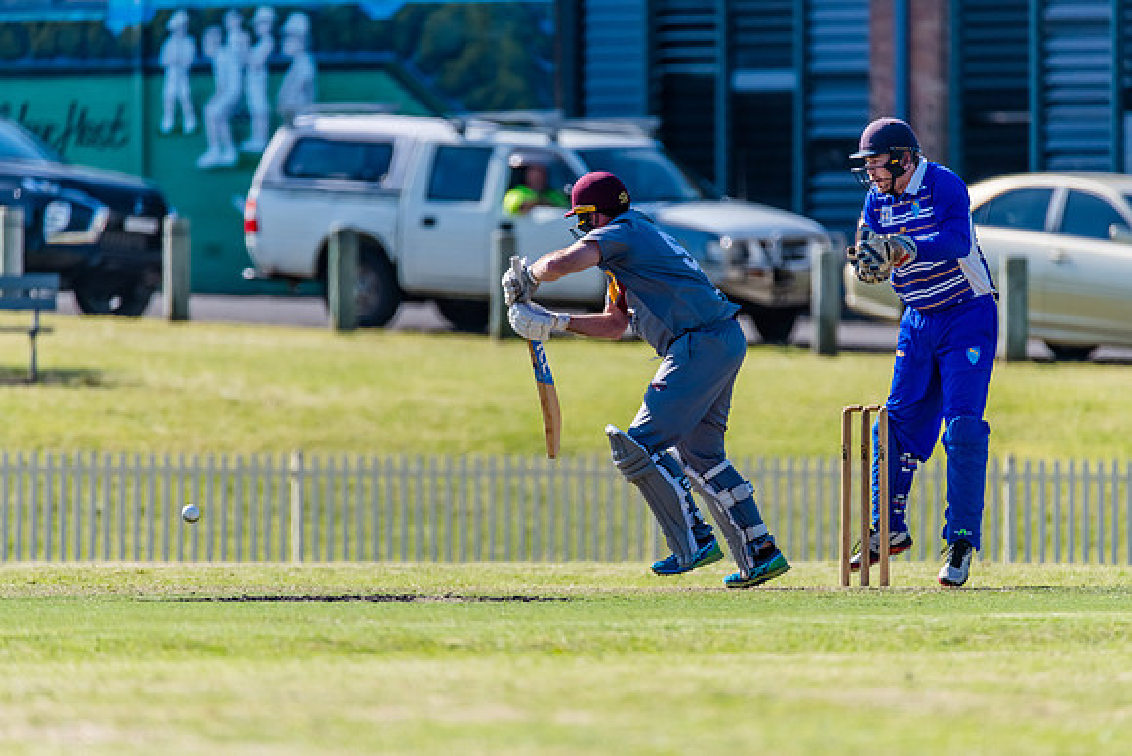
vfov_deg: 2.3
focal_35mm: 600
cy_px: 378
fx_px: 18870
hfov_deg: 3.4
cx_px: 566
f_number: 6.3
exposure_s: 1/2000
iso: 640
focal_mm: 600
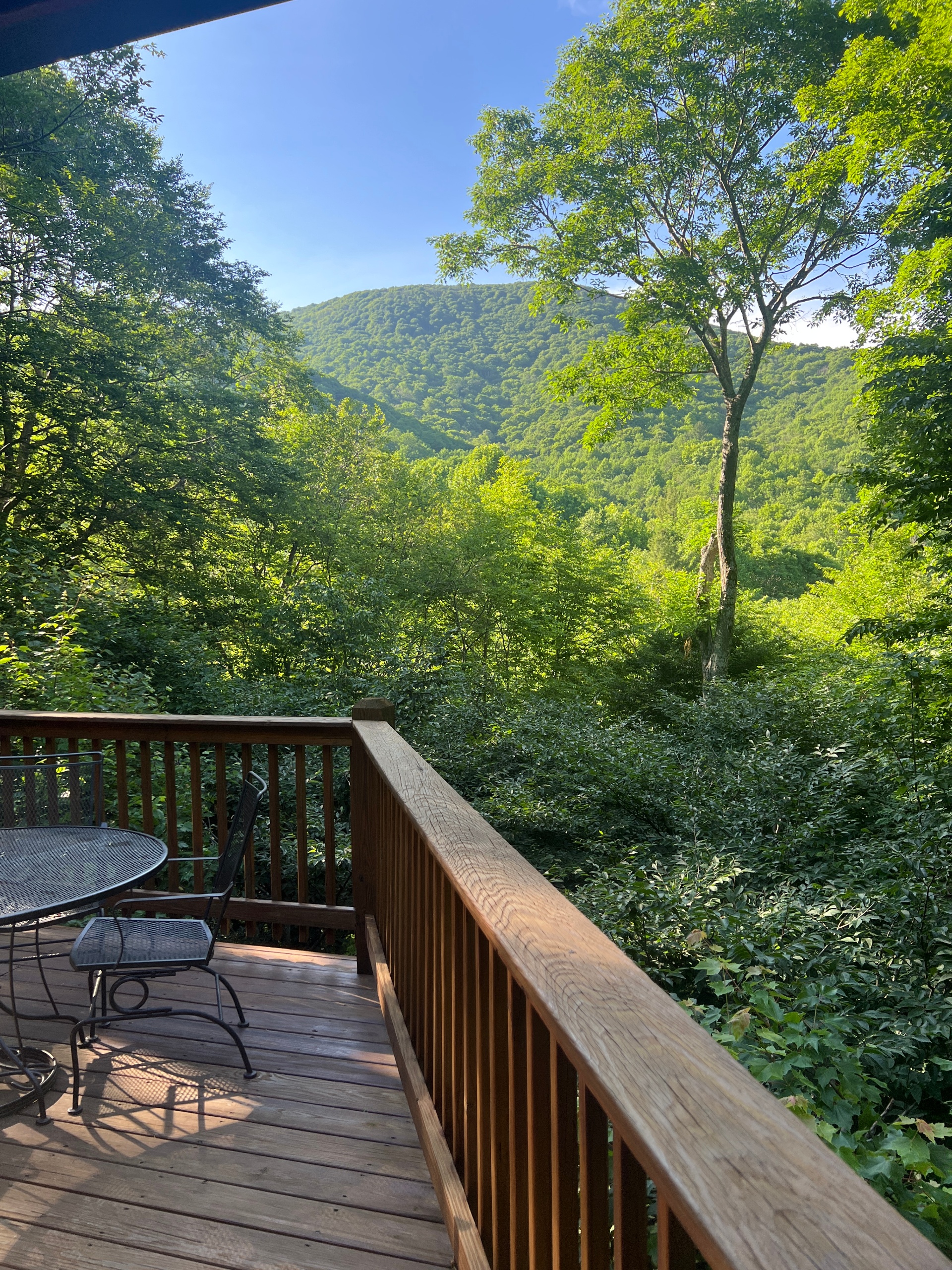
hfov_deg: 53.1
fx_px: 953
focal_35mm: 26
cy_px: 635
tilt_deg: -1.3
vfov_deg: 67.3
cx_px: 476
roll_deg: +1.7
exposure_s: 1/486
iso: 50
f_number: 1.5
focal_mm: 5.7
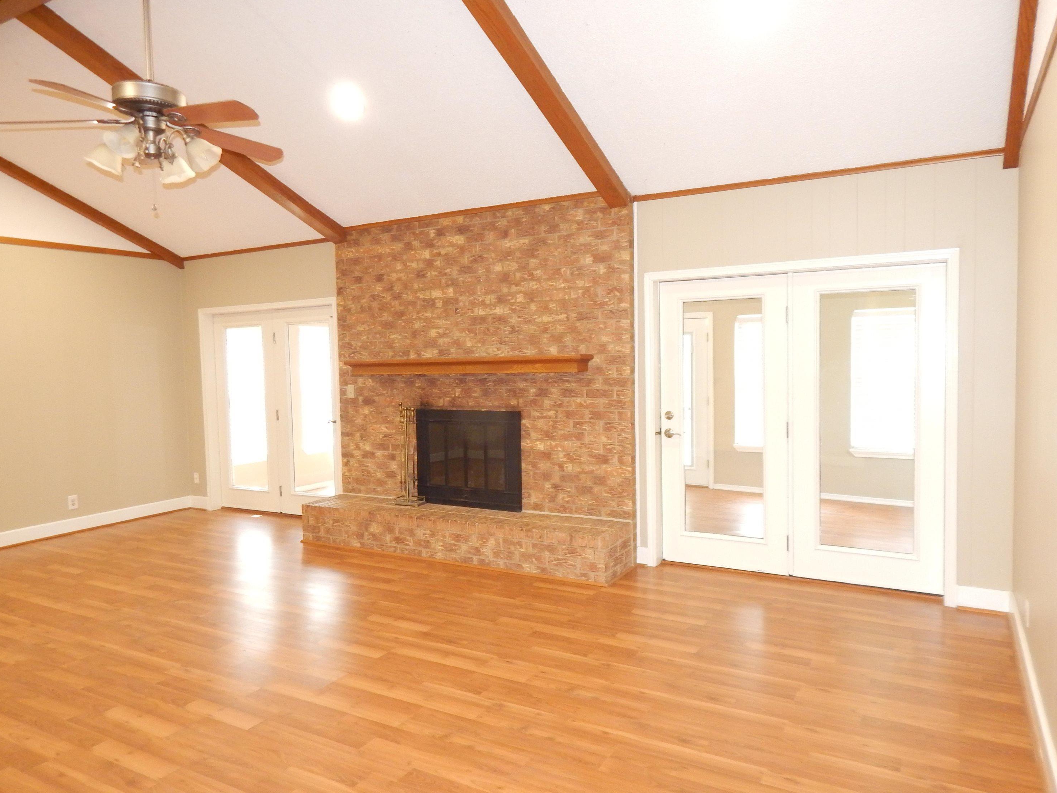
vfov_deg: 58.9
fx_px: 702
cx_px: 534
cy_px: 399
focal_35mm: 23
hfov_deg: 73.9
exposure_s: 1/30
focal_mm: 4
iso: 400
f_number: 3
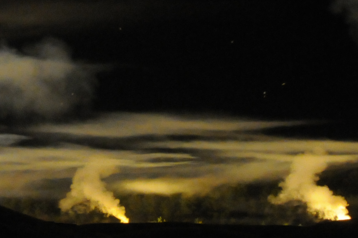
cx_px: -140
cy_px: -86
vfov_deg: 9.6
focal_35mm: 140
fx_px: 1390
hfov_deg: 14.0
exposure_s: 1/2.5
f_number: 14
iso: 3200
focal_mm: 28
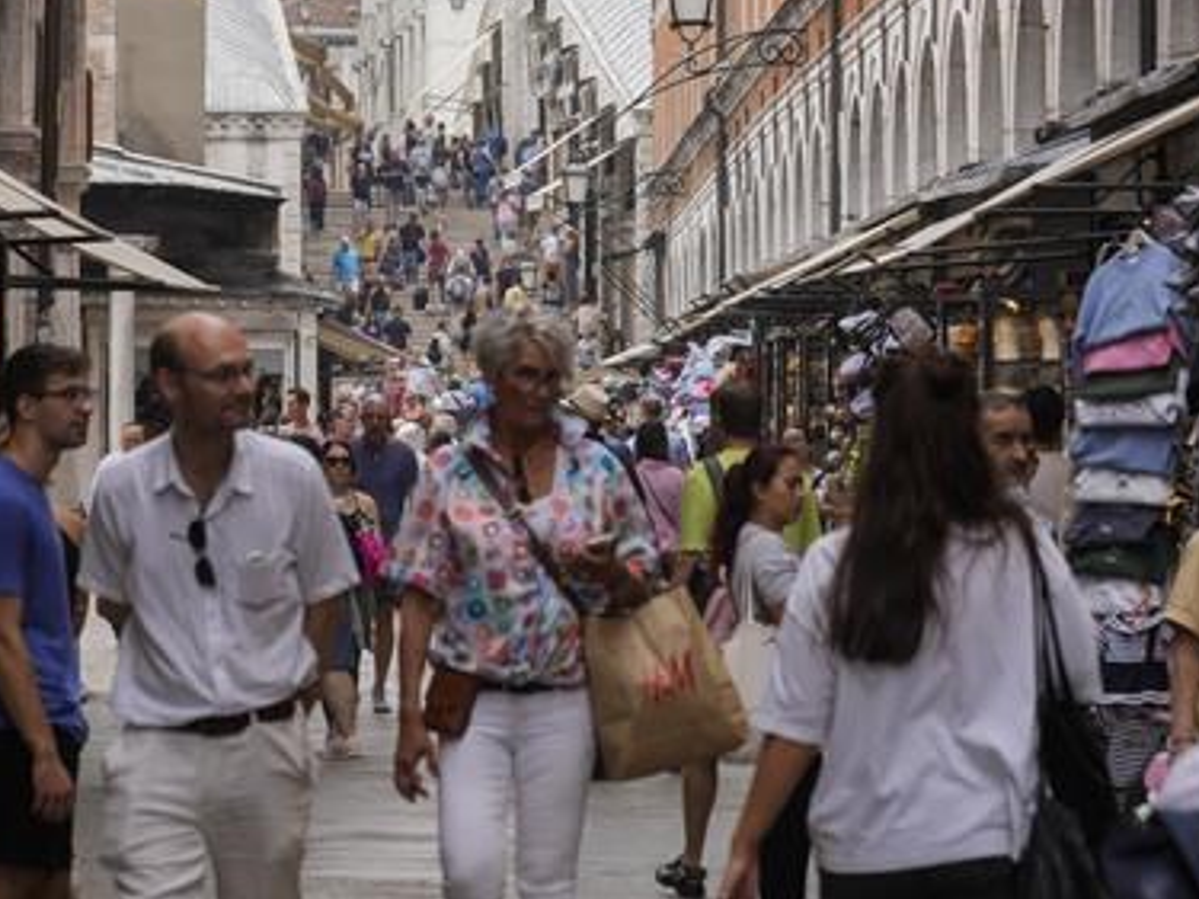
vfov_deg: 8.5
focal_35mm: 175
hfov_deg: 11.3
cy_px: 242
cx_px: 390
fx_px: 6060
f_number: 5.6
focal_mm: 70
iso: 160
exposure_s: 1/160
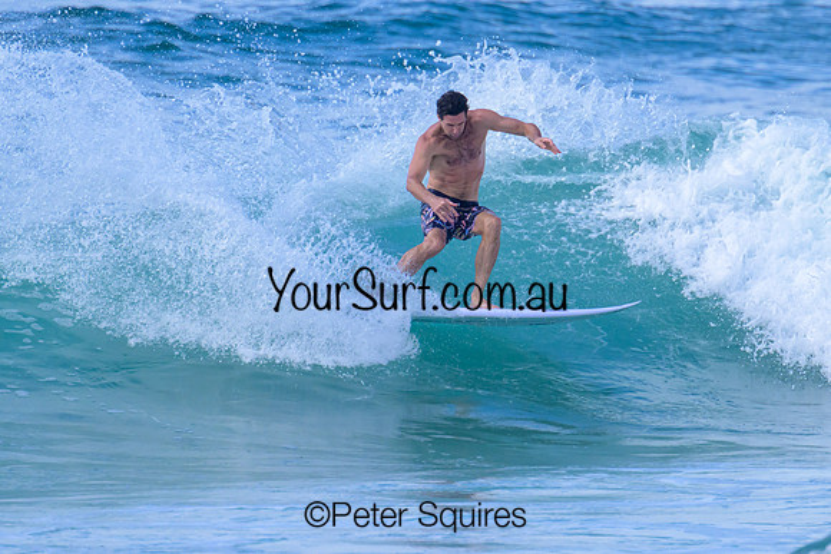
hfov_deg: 1.9
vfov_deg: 1.3
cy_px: 224
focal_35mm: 1094
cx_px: 418
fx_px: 25263
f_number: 11
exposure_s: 1/2000
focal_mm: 800
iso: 1100
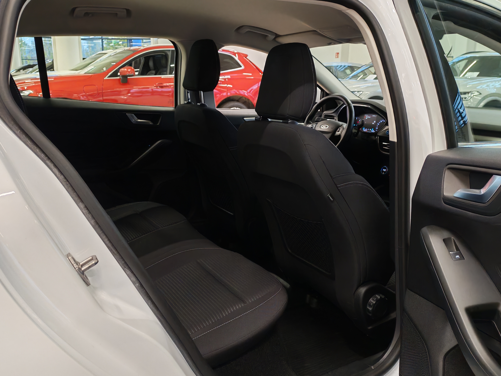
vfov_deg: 45.4
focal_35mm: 31
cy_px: 188
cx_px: 250
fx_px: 449
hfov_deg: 58.4
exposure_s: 1/100
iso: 1137
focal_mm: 6.12
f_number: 1.9
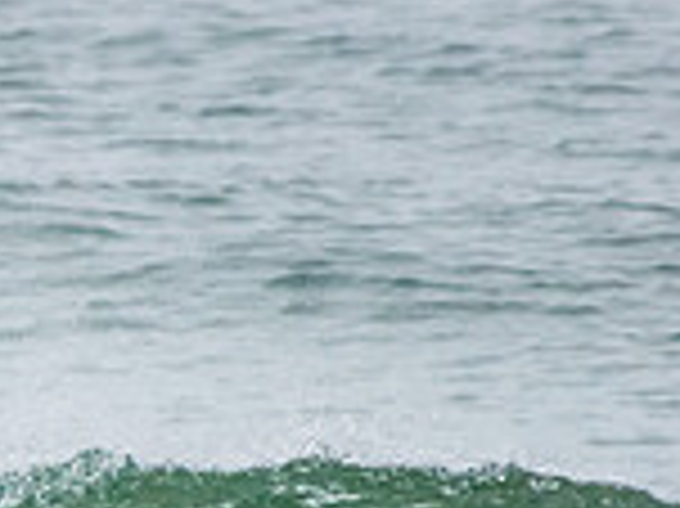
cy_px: 777
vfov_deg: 0.7
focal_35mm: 2271
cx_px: -899
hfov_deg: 0.9
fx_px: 44576
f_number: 5.6
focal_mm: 500
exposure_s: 1/1000
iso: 1100
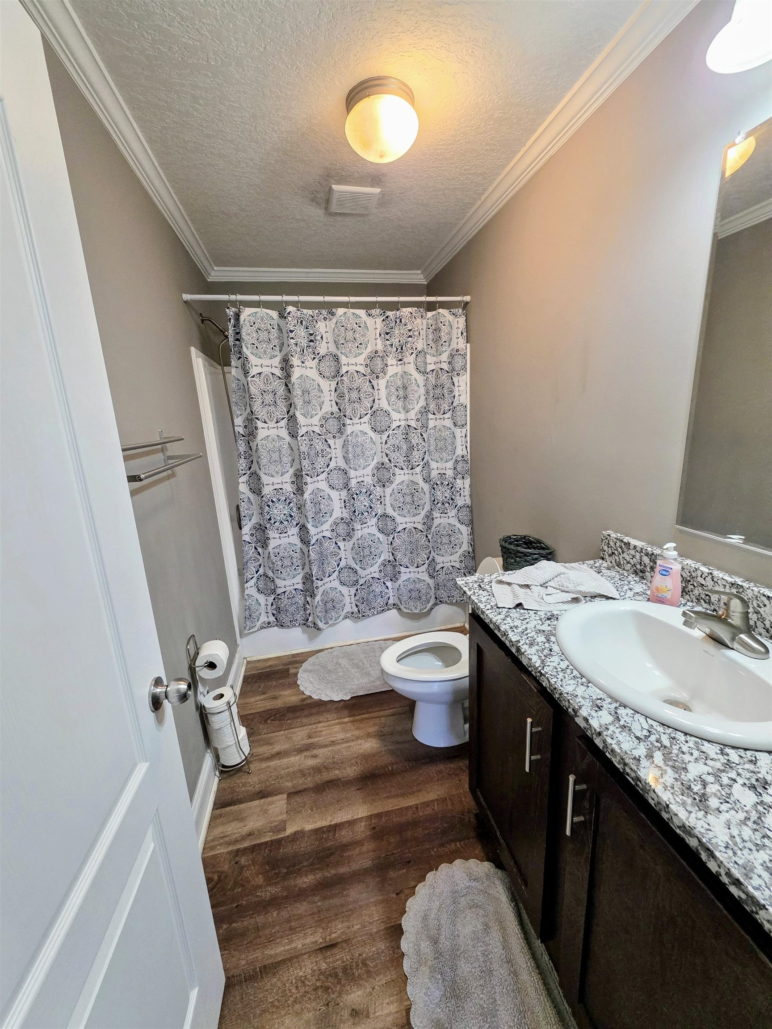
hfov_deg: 89.9
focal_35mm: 13
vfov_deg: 106.2
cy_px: 514
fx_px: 387
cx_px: 386
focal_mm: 2.2
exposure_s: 1/120
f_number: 1.9
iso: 250
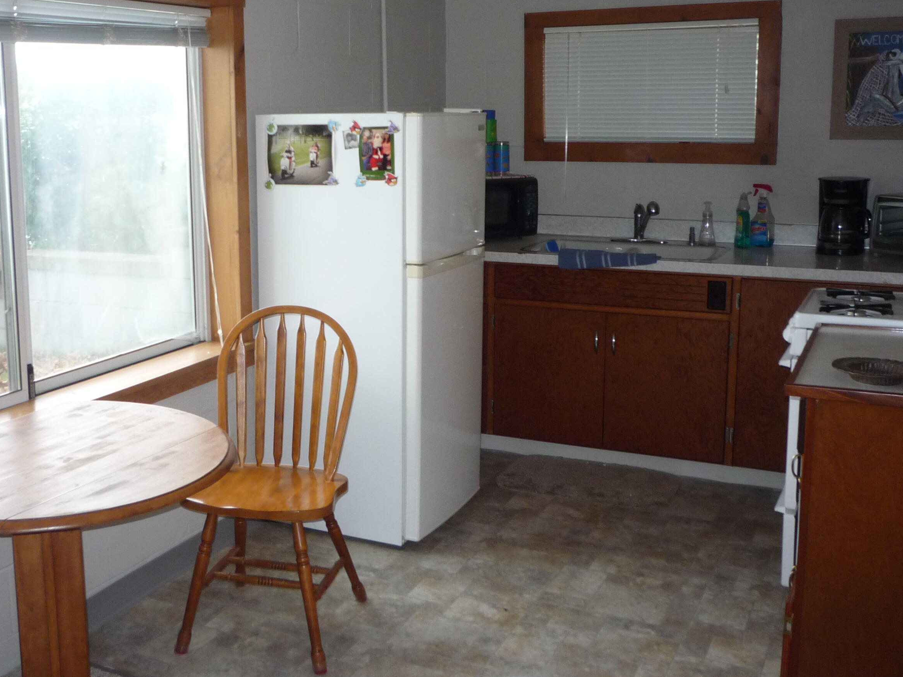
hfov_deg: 45.4
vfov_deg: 35.1
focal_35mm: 41
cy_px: 289
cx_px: 336
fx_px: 1070
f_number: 3.3
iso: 160
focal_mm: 5.2
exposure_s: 1/30
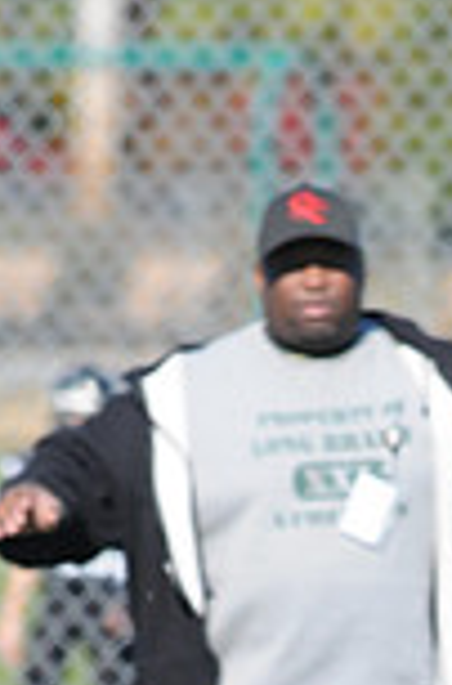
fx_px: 32405
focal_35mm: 1709
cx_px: 521
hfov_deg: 0.8
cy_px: 1186
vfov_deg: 1.2
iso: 200
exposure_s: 1/500
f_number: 7.1
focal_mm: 300
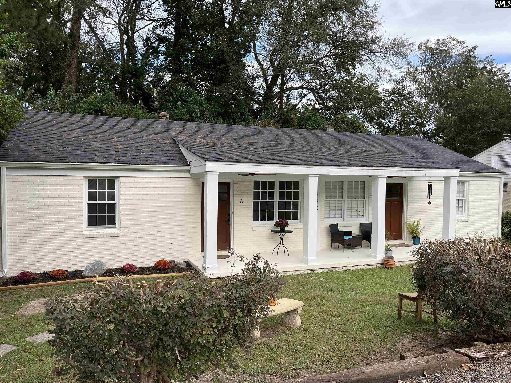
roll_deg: -0.8
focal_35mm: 26
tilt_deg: -2.0
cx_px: 256
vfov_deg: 53.1
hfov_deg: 67.3
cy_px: 192
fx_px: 384
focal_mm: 5.1
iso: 50
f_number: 1.6
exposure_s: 1/1163
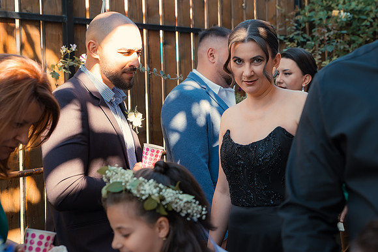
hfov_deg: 32.6
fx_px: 642
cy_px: 101
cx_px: 241
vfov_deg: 22.1
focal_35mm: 61
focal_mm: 48
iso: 200
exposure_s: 1/125
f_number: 3.5
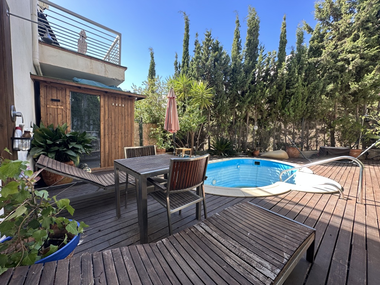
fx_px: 154
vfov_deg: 85.7
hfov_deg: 102.1
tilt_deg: -5.0
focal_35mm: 14
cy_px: 142
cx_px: 190
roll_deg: -1.9
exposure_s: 1/283
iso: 40
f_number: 2.2
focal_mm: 2.22
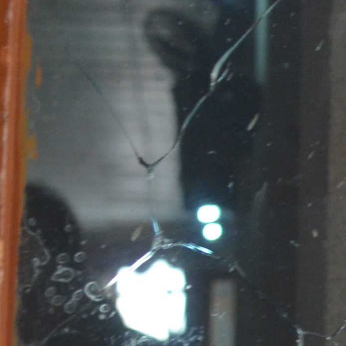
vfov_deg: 7.5
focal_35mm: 234
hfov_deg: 7.1
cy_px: 194
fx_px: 2646
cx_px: 748
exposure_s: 1/60
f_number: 4
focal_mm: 26
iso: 560
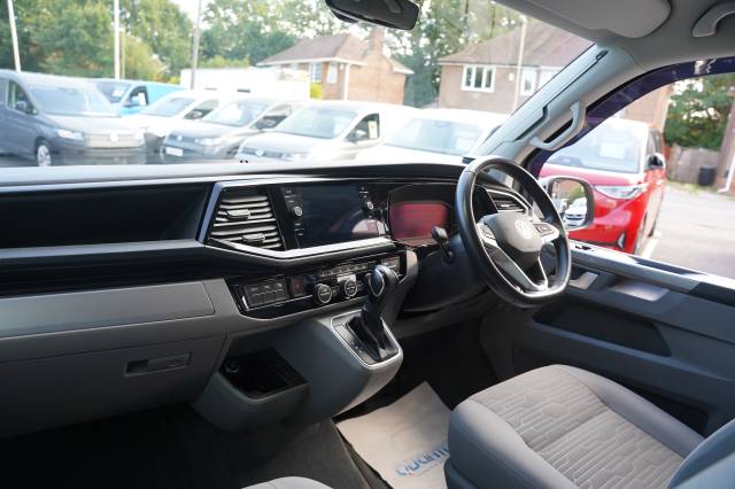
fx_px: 490
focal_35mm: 24
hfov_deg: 73.8
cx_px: 368
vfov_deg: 53.1
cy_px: 244
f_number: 4
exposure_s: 1/60
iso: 500
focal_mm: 24
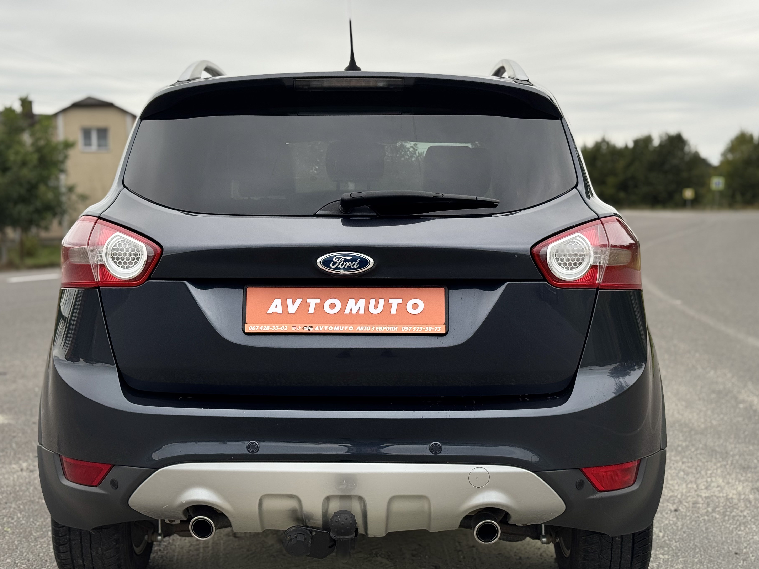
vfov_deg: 27.5
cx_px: 343
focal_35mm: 53
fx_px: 1162
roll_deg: +0.8
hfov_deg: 36.1
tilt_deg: -5.0
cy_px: 310
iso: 64
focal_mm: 6.76
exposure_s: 1/876
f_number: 1.78
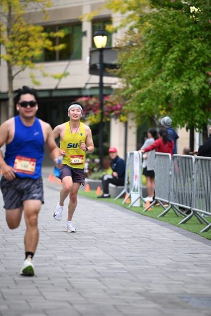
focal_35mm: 200
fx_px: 1757
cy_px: 158
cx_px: 106
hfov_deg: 6.9
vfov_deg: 10.3
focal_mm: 200
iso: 1000
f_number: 2.8
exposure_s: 1/1600
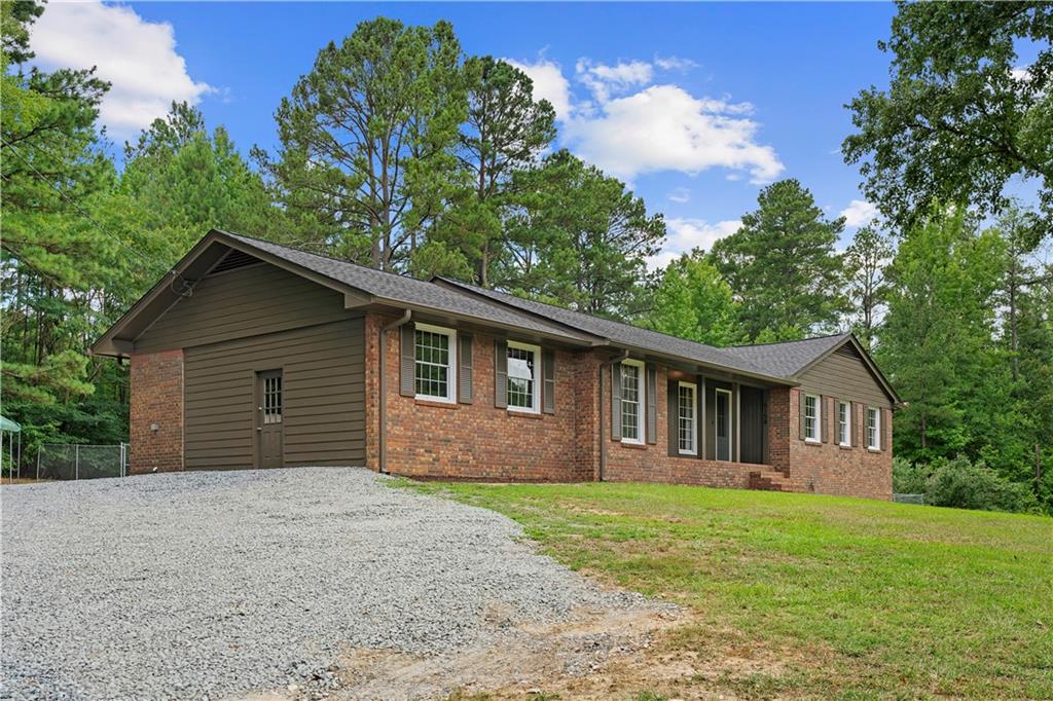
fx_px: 1023
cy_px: 350
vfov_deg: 37.8
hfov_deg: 54.4
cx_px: 526
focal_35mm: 35
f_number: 8
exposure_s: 1/40
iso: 100
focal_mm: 35
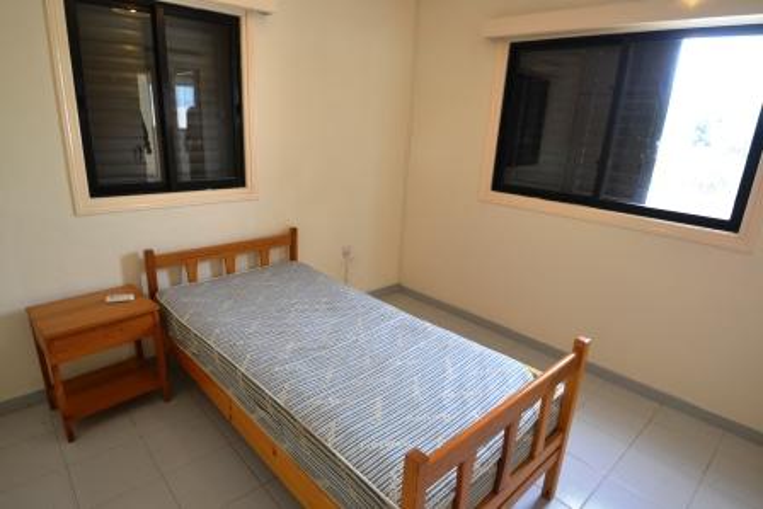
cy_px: 254
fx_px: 413
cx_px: 382
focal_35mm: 20
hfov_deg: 85.4
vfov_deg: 63.3
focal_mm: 13
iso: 400
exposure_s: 1/80
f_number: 4.5
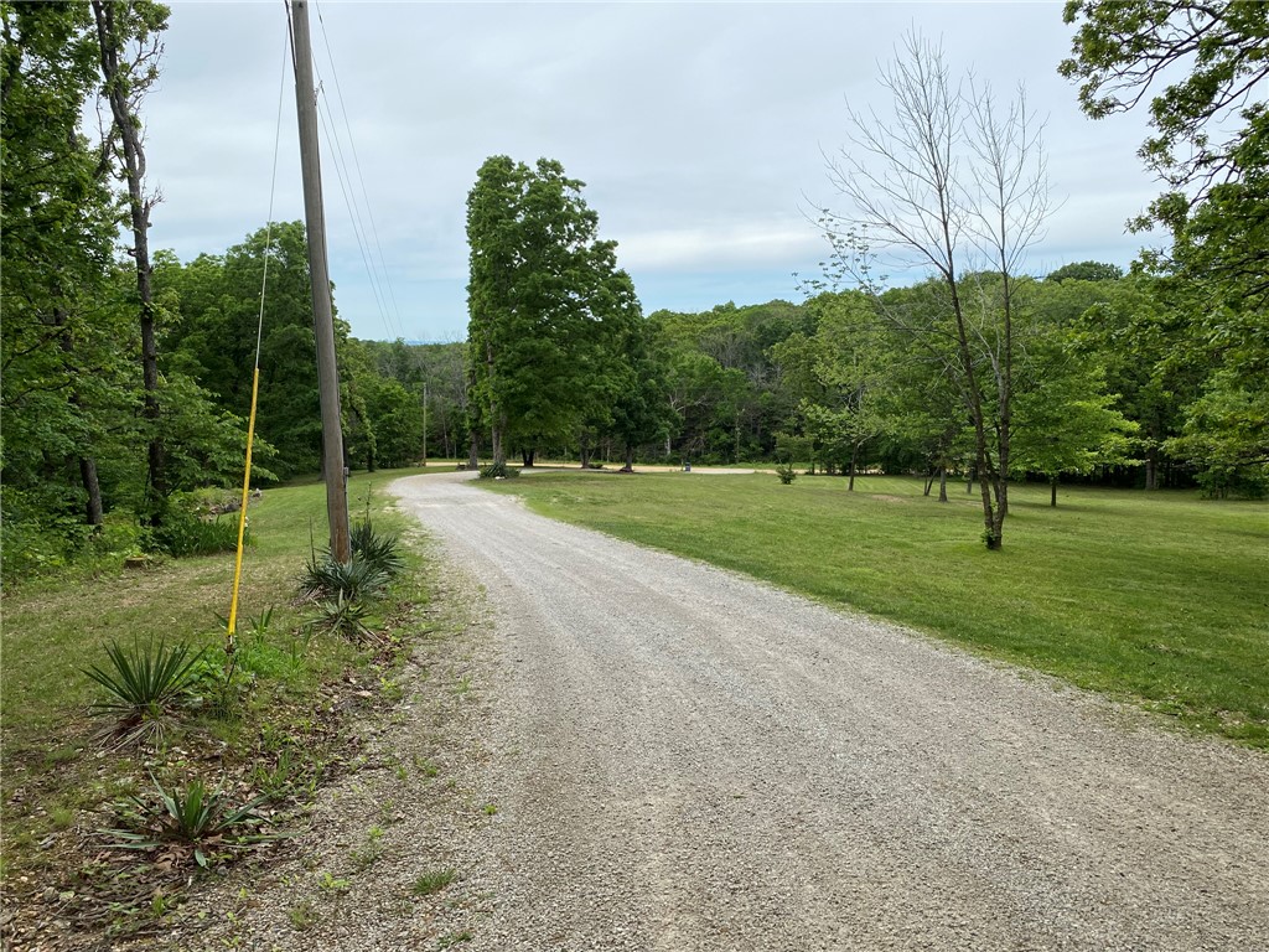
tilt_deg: -11.1
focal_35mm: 26
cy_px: 476
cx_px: 634
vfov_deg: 53.1
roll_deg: -1.8
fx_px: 953
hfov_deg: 67.3
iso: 32
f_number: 1.8
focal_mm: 4.25
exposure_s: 1/2141
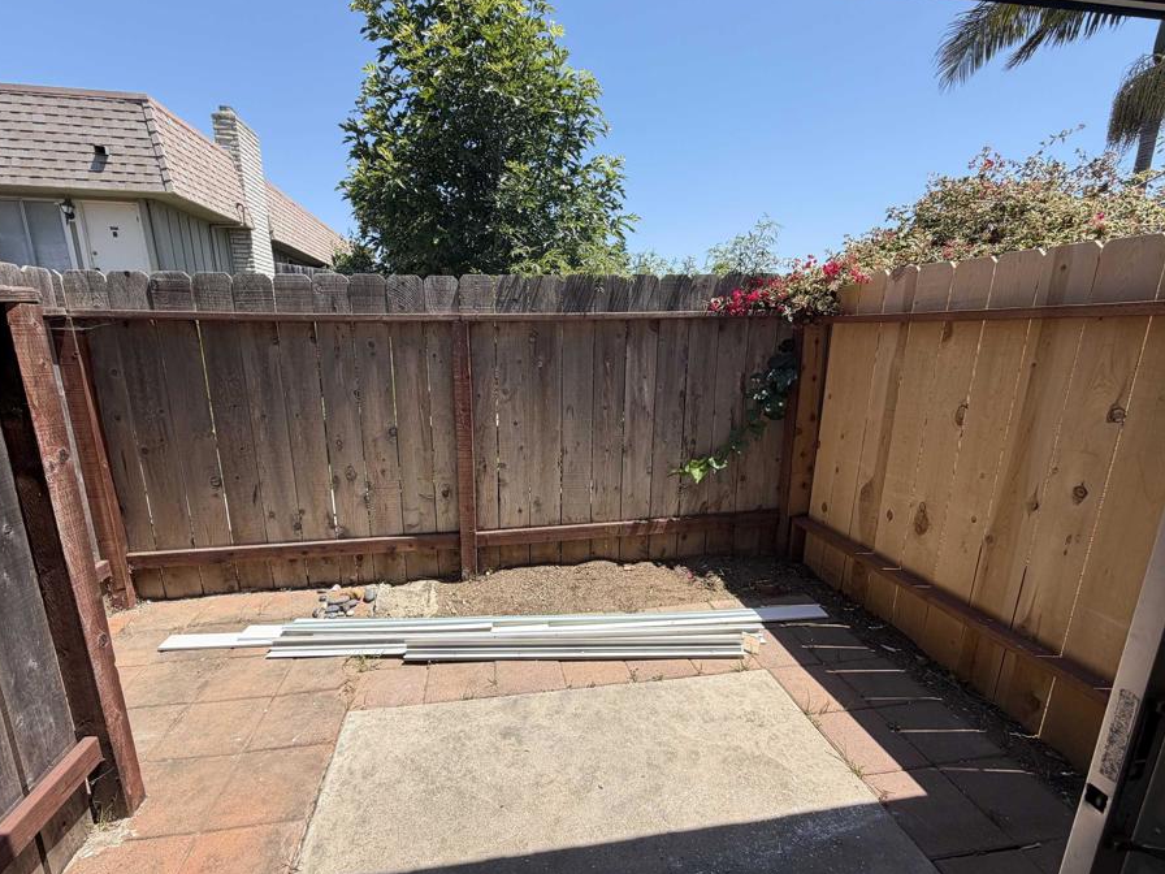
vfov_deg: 78.0
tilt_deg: -12.9
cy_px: 462
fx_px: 538
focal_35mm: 16
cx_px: 563
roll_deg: +0.5
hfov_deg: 94.5
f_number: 2.2
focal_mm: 2.22
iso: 32
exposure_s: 1/770
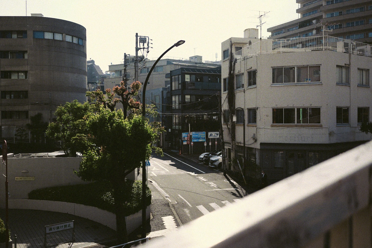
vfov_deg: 37.9
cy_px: 124
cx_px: 186
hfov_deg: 54.4
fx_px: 362
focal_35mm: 35
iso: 100
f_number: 2
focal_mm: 35
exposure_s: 1/3200
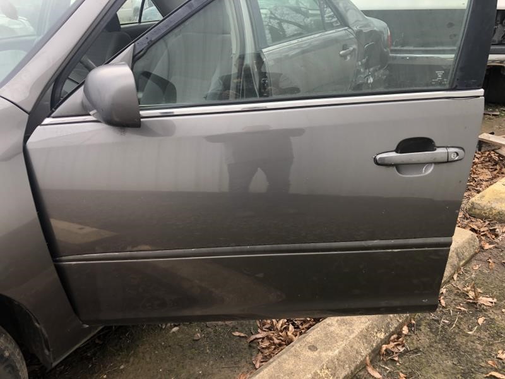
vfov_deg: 49.7
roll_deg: -0.7
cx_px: 252
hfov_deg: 63.4
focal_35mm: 28
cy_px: 190
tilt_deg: -25.1
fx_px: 408
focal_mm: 3.99
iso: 32
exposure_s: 1/120
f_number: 1.8
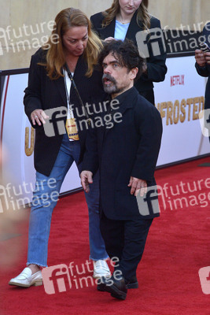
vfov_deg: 13.7
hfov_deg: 9.2
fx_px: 1311
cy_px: 158
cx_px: 105
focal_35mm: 150
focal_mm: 150
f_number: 7.1
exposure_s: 1/250
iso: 800
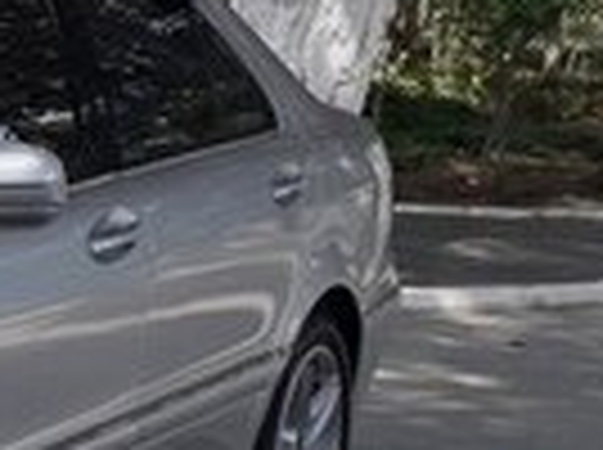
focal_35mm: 133
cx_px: -760
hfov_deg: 12.3
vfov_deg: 10.9
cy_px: 569
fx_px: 2313
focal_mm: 3.6
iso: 40
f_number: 1.9
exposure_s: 1/436
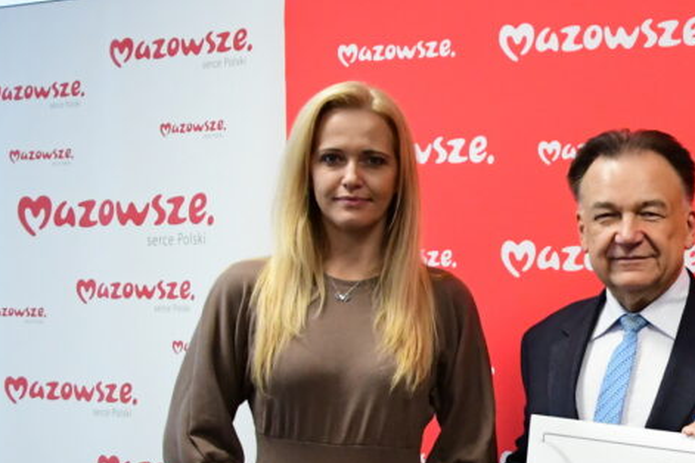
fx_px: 1583
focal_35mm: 82
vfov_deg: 16.2
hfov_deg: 22.6
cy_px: 503
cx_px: 856
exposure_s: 1/320
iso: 4000
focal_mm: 22
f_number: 3.8
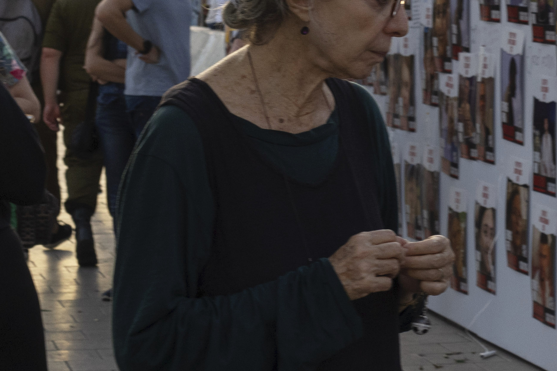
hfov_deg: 12.3
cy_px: 369
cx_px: 752
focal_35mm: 161
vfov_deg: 8.5
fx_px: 2491
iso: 200
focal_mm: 35
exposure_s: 1/250
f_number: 6.3
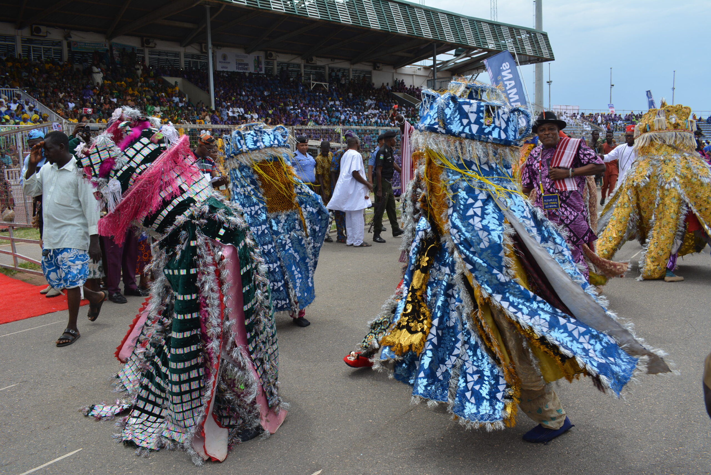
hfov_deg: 61.9
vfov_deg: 43.7
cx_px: 356
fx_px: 593
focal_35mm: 30
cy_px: 238
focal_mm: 20
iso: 180
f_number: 8
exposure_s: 1/250
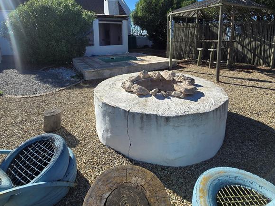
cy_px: 65
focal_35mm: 18
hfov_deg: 87.7
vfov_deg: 69.0
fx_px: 143
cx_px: 129
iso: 50
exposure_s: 1/1978
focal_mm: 2.2
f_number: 2.2
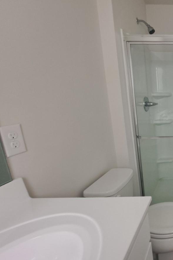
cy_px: 134
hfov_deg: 40.5
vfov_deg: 78.6
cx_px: 207
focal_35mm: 22
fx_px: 159
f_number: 2.2
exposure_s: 1/40
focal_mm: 1.74
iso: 125
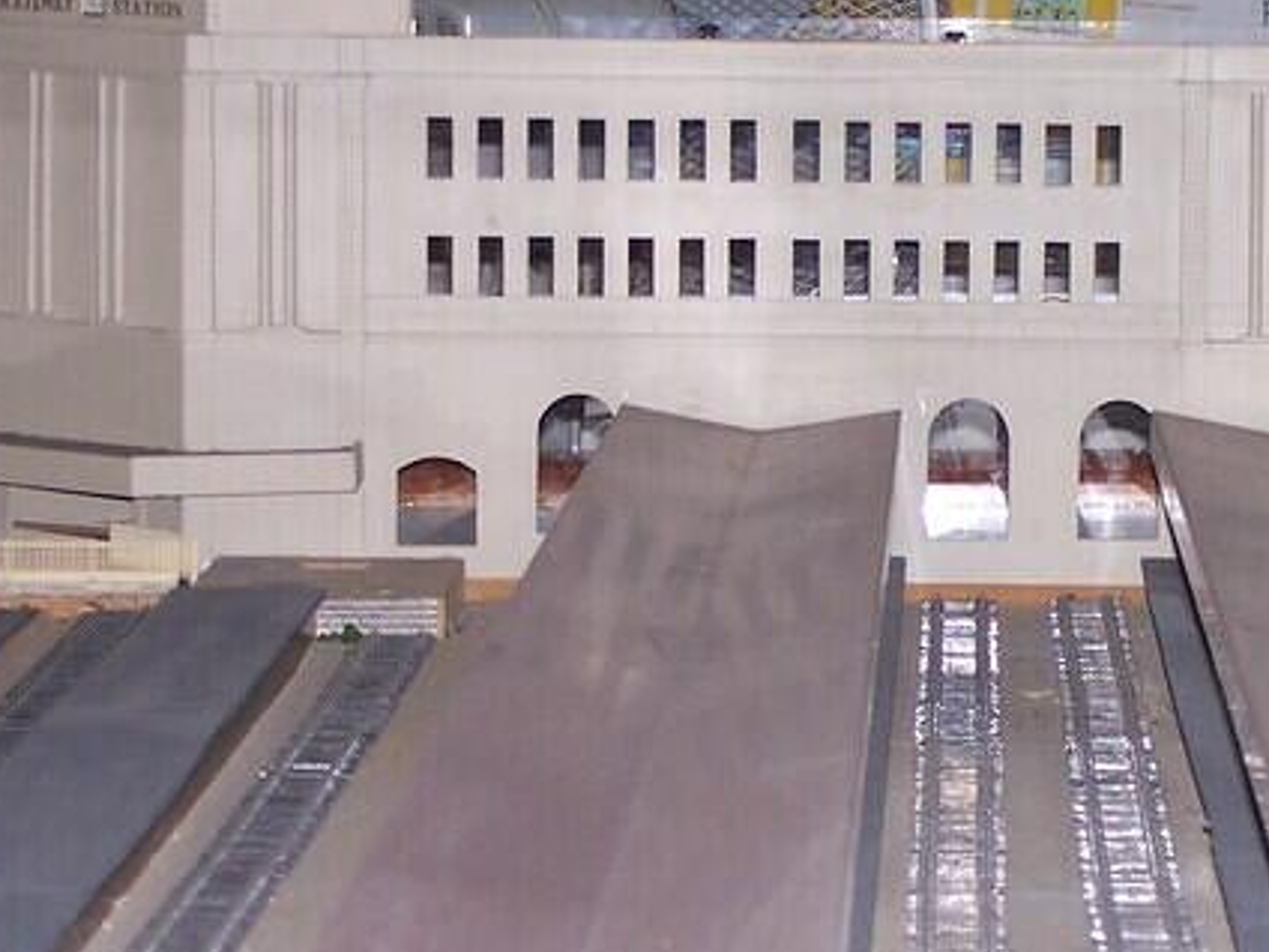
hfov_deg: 8.6
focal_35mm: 230
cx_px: 1059
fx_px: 8432
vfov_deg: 6.5
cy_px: 674
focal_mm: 21
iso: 140
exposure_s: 1/125
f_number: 4
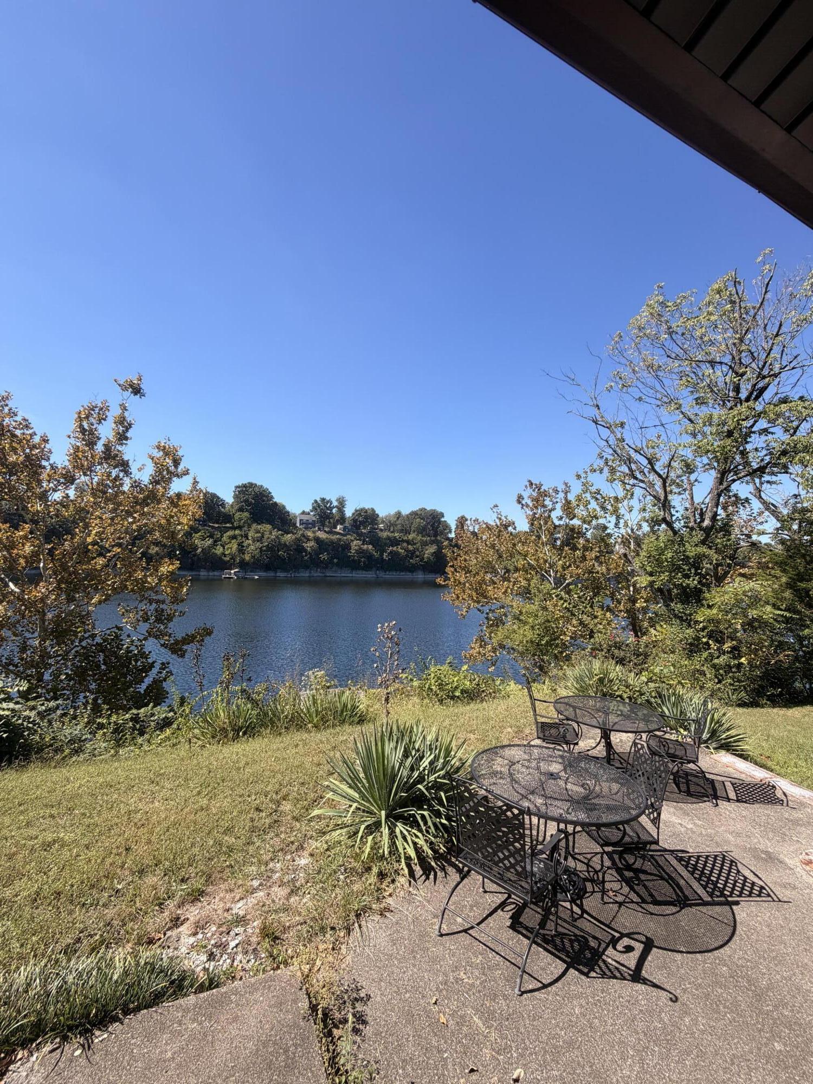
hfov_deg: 85.7
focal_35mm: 14
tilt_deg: +2.6
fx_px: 438
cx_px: 406
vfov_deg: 102.1
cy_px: 542
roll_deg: -2.2
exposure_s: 1/770
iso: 32
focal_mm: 2.22
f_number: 2.2
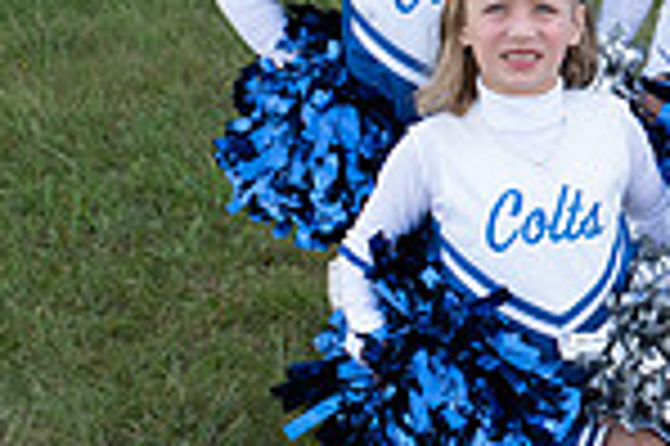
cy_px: -52
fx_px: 3625
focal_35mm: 195
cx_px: 1187
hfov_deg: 10.0
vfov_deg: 7.0
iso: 800
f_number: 4
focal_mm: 50
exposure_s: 1/1250
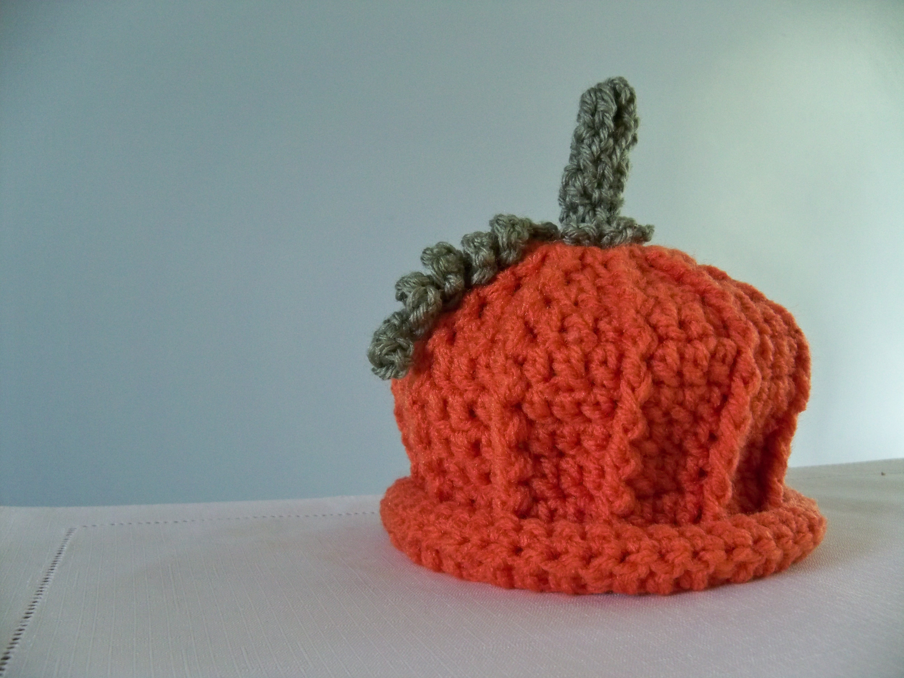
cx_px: 452
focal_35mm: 35
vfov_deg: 40.7
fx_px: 914
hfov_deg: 52.6
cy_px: 339
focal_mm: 6.2
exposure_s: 1/25
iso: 400
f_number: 3.5
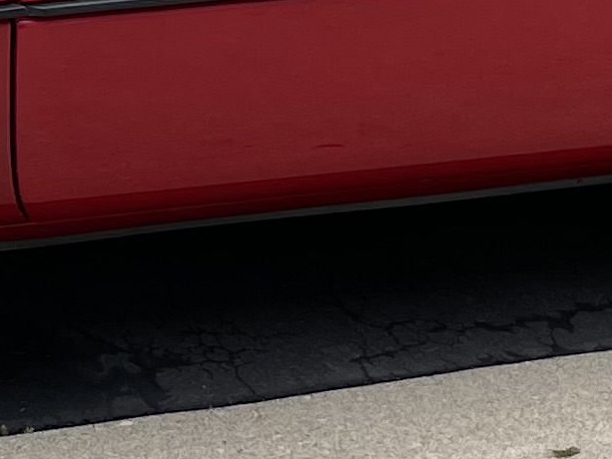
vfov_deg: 8.7
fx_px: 3024
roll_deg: -4.6
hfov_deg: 11.5
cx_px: 37
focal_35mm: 171
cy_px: 138
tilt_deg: -20.2
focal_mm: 4.2
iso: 32
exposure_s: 1/1350
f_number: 1.6
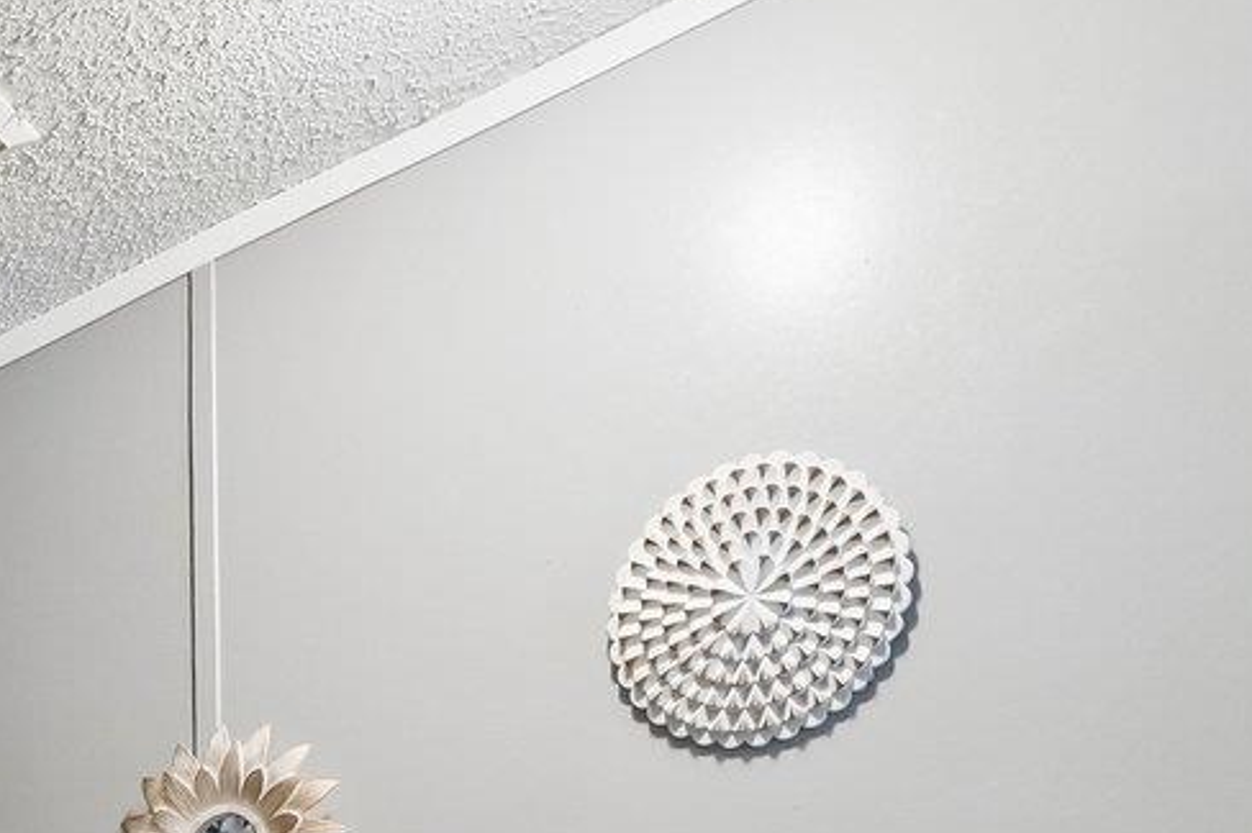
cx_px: -439
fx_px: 2190
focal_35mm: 63
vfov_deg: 16.7
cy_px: 1629
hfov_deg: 26.3
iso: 400
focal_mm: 10
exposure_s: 1/1.67
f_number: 8
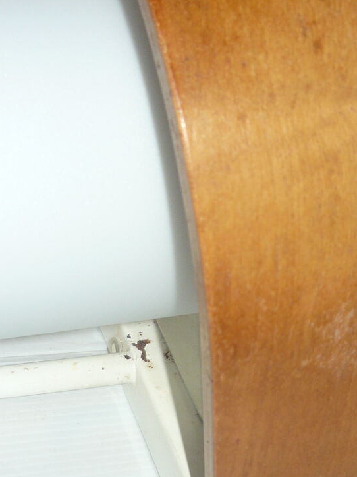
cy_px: 305
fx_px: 1004
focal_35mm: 73
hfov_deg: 20.0
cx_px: 265
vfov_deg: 26.6
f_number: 2.8
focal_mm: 5.5
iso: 100
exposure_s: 1/30
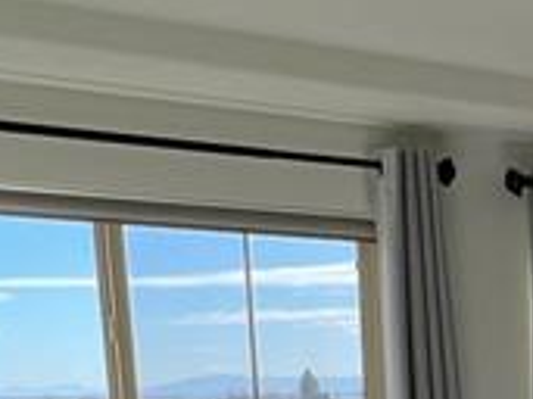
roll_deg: -0.4
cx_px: 717
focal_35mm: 78
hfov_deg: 22.1
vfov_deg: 16.4
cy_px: 672
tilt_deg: -12.5
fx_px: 1200
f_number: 1.8
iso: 32
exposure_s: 1/401
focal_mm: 1.57
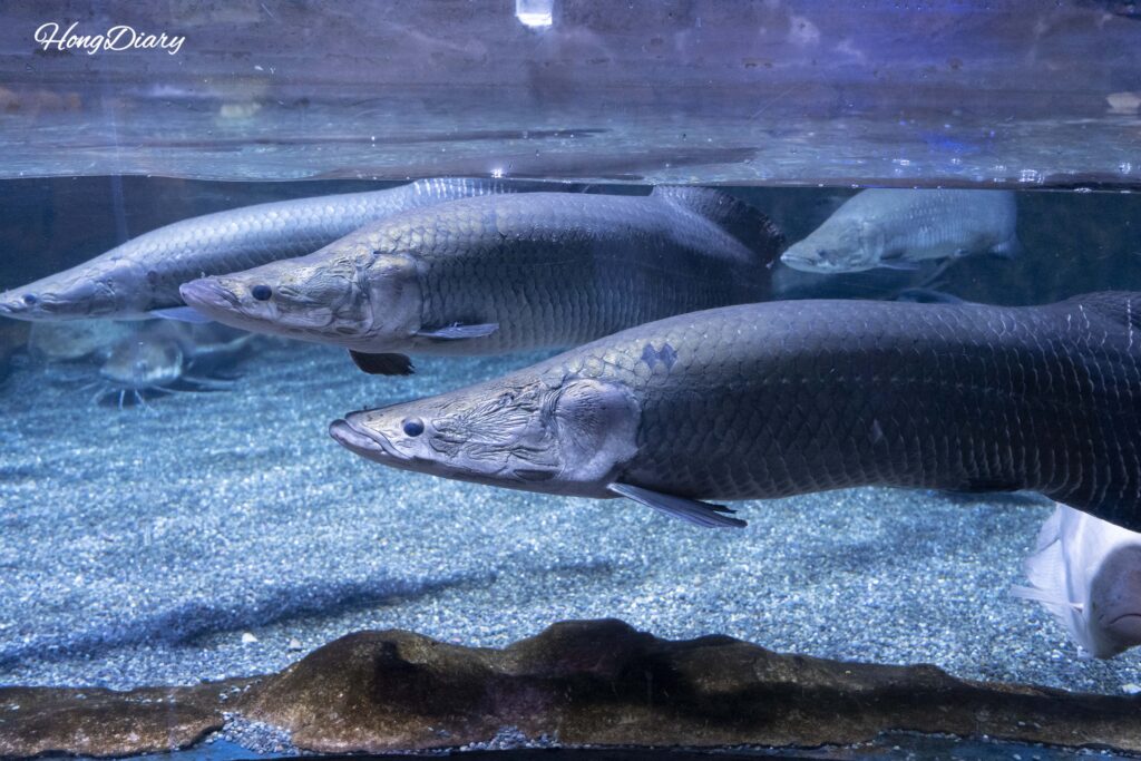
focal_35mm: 32
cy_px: 380
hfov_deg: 58.7
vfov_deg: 41.1
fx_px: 1014
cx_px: 570
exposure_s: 1/160
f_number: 5
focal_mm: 32
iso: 10000
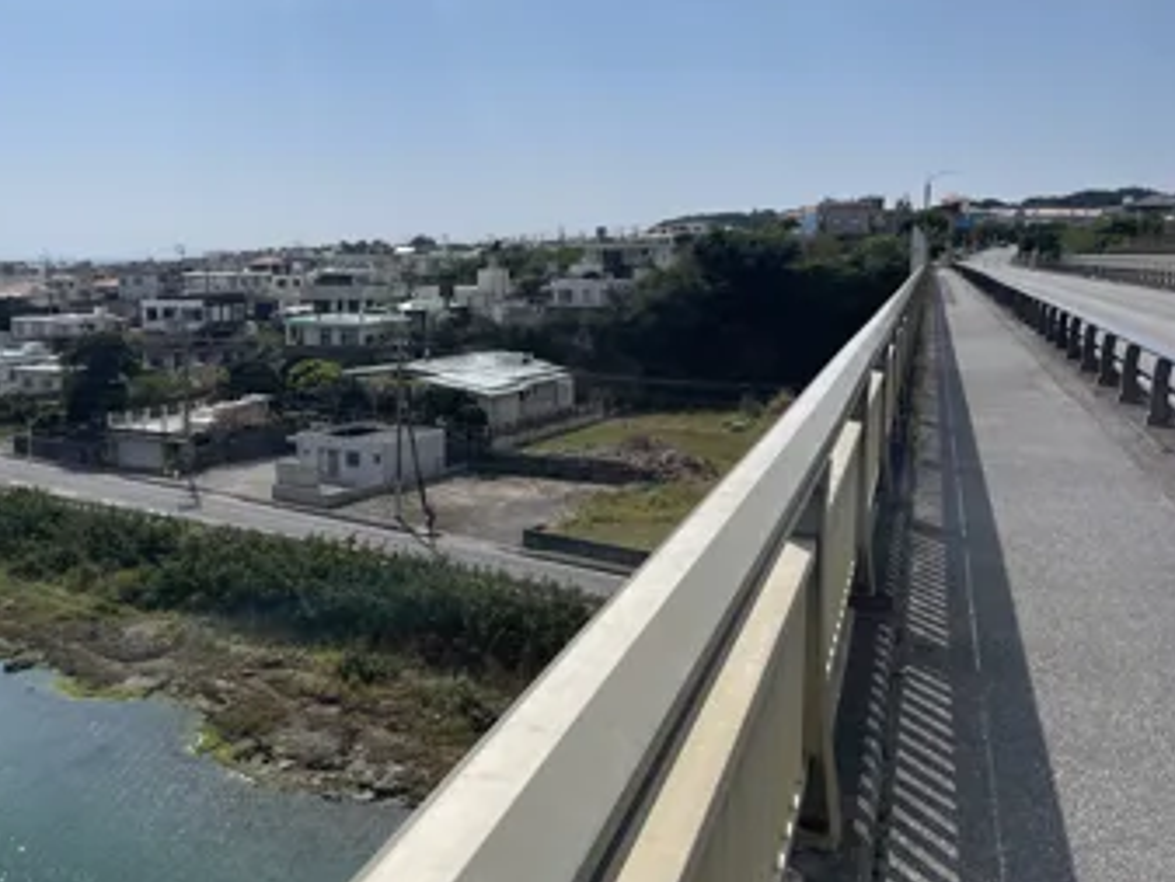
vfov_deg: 38.7
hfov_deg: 49.3
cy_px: 429
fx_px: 1256
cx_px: 397
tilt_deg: -9.6
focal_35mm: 37
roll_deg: +2.6
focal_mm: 4.2
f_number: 1.6
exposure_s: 1/9091
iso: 32
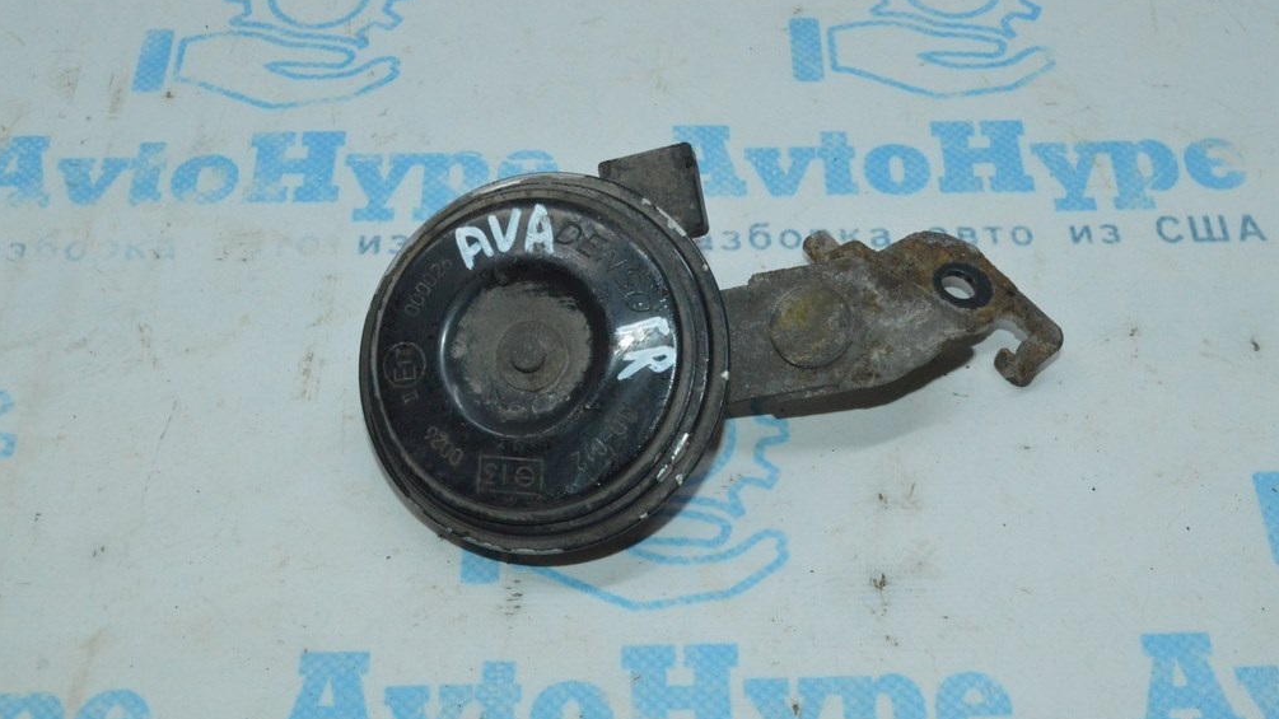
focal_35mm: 48
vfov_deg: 24.9
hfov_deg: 42.9
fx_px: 1628
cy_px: 398
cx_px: 629
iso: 5000
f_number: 16
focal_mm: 30
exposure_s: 1/200
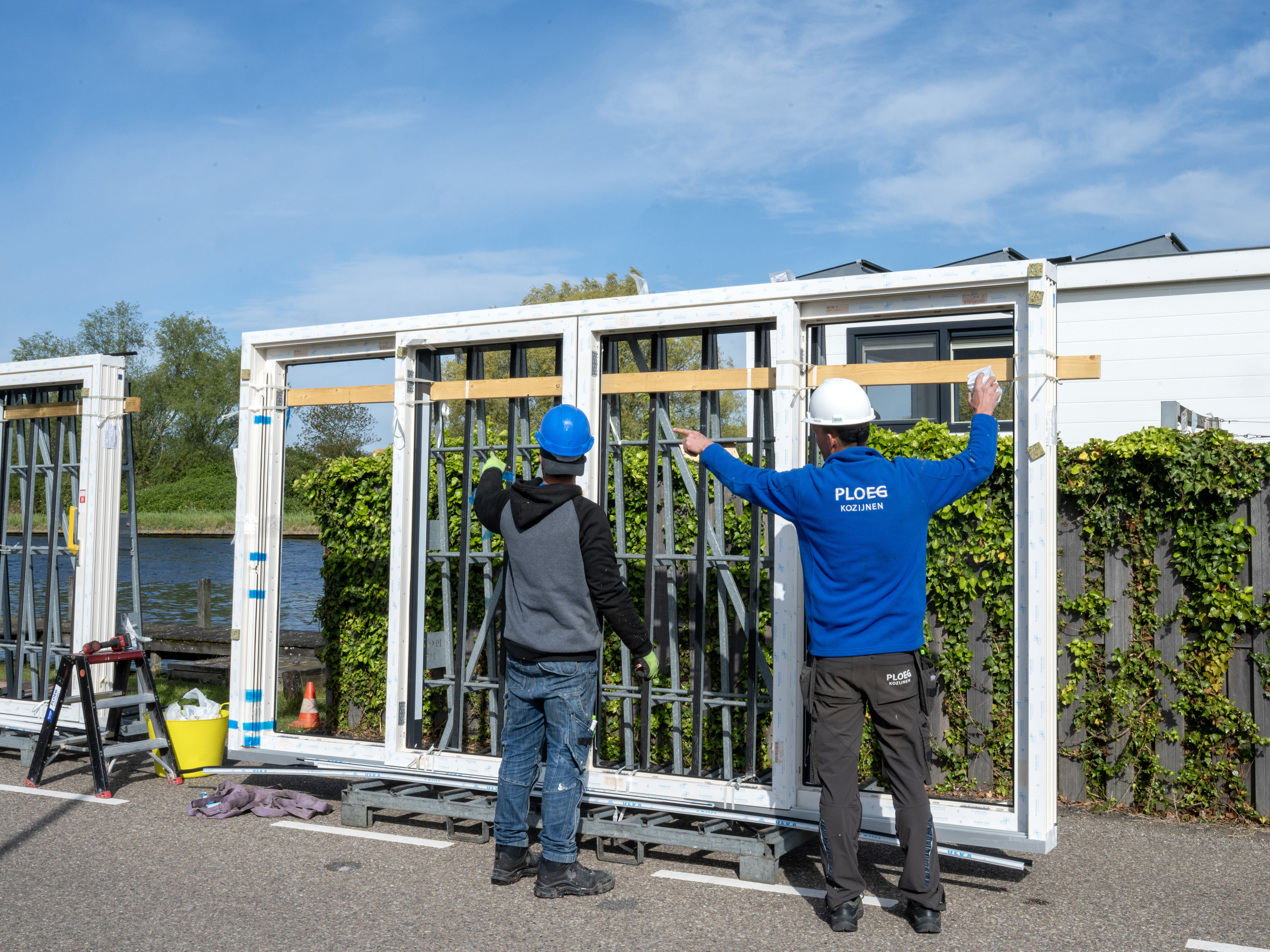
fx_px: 1357
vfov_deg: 38.7
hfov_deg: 50.1
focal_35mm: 37
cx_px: 692
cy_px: 476
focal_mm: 34
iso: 640
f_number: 22
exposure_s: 1/320
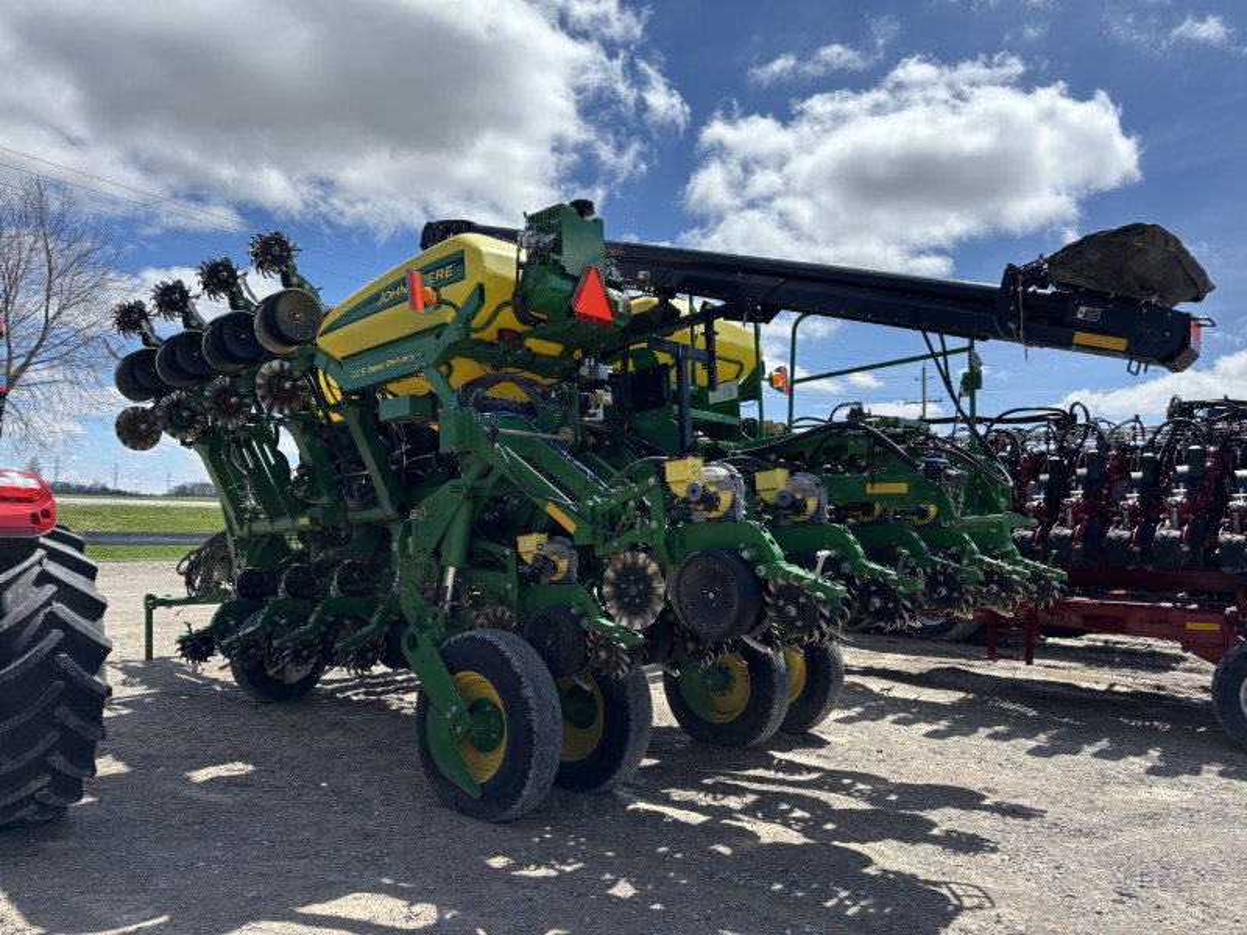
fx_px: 937
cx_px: 624
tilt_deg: +2.5
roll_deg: -1.4
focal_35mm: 26
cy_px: 468
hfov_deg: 67.3
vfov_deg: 53.1
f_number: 1.6
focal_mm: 5.96
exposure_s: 1/3413
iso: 50
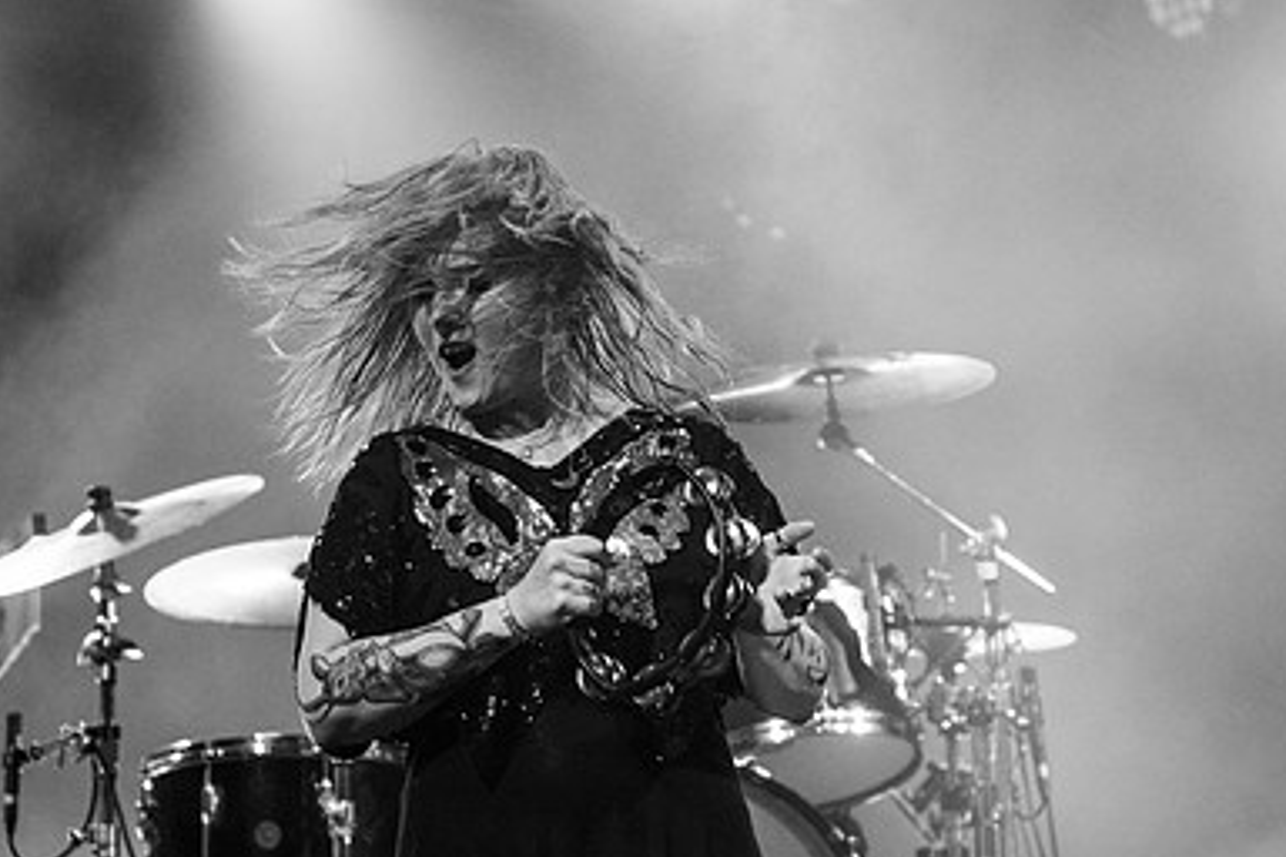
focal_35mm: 140
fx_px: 5001
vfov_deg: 9.8
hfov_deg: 14.7
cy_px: 528
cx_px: 612
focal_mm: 70
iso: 2000
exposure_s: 1/640
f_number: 3.5
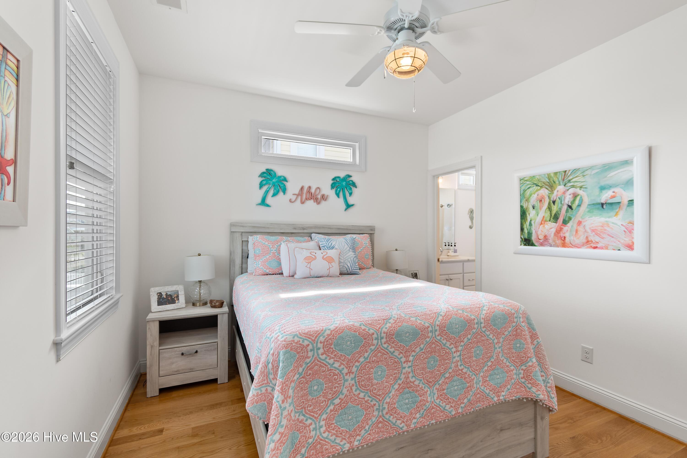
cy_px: 229
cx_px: 344
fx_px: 286
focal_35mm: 15
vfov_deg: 77.3
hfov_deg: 100.4
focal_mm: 10
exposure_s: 1/13
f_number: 4.5
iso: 100
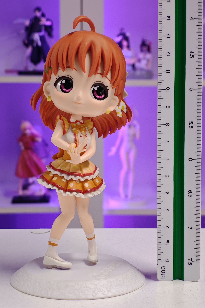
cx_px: 100
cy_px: 153
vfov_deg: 24.2
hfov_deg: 16.3
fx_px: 718
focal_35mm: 84
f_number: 2.4
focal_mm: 7.48
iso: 400
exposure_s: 1/22.6
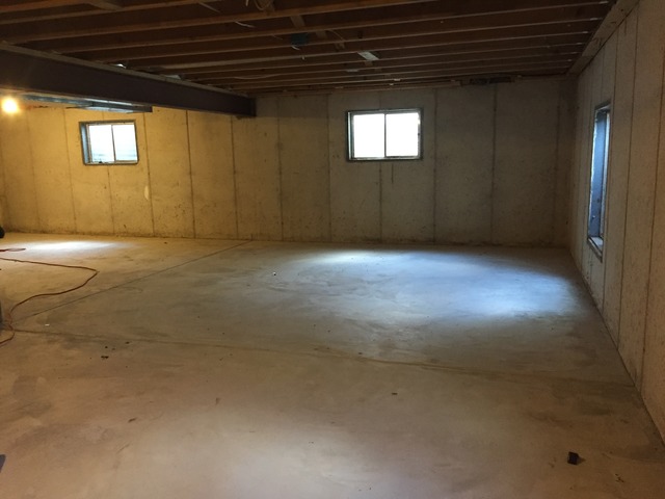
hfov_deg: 61.7
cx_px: 332
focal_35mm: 29
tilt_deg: -9.3
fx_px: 557
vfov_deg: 48.2
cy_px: 250
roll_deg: +0.6
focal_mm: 4.15
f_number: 2.2
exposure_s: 1/30
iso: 250
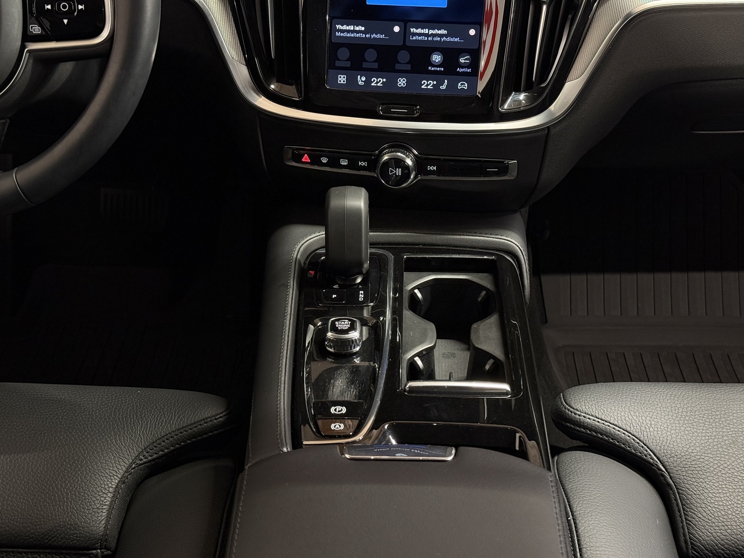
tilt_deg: -31.6
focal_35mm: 48
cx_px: 372
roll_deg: +0.6
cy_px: 279
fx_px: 1032
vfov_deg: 30.3
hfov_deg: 39.7
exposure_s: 1/37
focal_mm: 6.76
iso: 500
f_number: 1.78
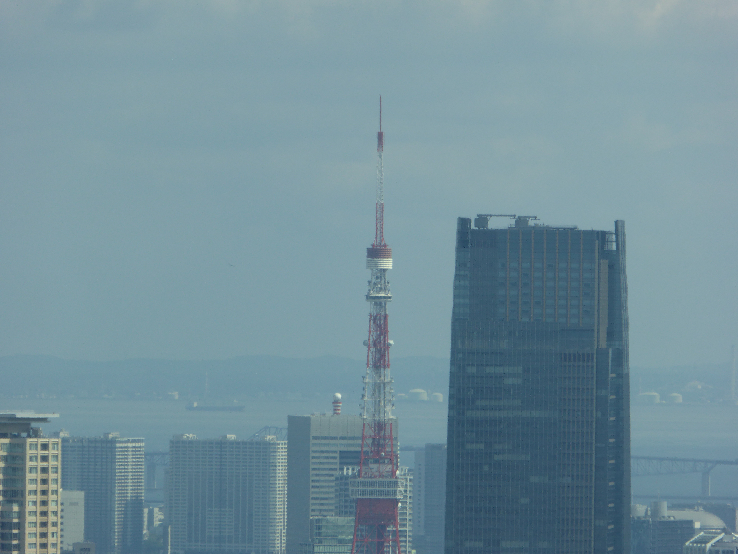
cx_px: 369
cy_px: 277
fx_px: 12728
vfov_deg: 2.5
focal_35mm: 597
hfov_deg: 3.3
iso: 100
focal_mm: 96.2
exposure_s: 1/320
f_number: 6.1
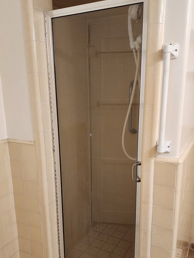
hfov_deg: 44.1
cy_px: 154
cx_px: 93
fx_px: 239
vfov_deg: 56.4
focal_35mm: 32
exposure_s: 1/120
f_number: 1.8
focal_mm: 6.4
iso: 400
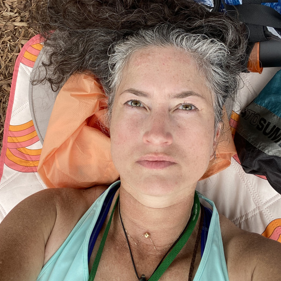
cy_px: 104
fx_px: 331
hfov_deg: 46.0
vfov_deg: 45.6
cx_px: 139
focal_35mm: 36
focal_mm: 2.71
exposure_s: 1/403
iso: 25
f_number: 2.2
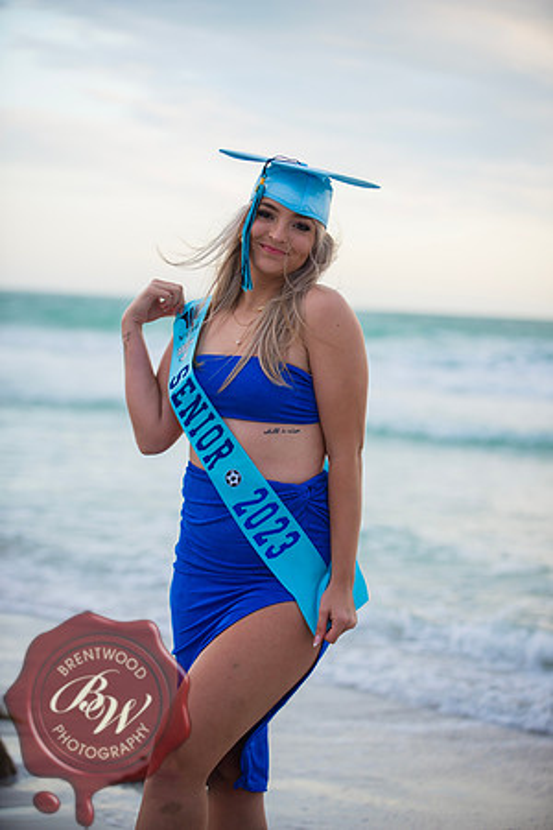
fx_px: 1889
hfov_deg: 16.7
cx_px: 276
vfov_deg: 24.8
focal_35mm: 82
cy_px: 415
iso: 100
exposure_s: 1/200
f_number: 2.8
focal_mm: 82
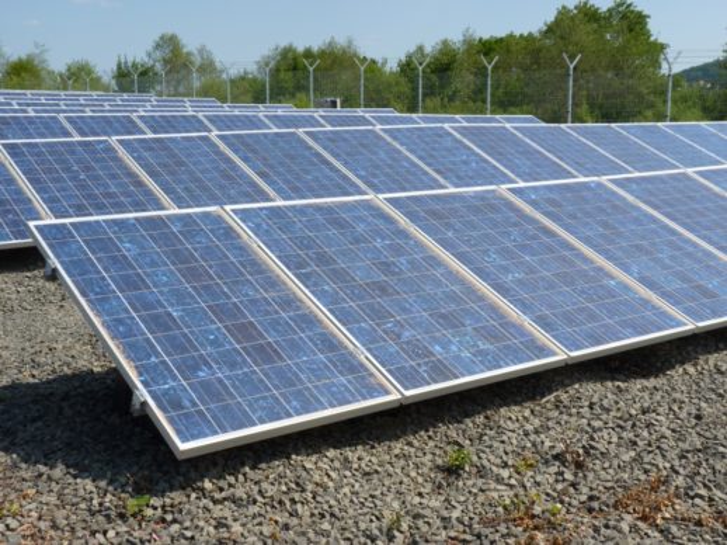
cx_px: 364
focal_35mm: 45
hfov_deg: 42.1
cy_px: 272
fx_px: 945
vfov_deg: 32.2
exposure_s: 1/320
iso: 80
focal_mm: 8
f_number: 5.6
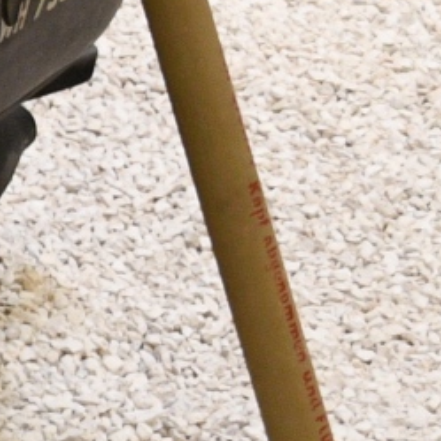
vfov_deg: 5.8
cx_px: -1332
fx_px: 4367
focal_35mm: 303
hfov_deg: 5.1
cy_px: 345
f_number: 4.5
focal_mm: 25
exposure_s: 1/80
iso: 800
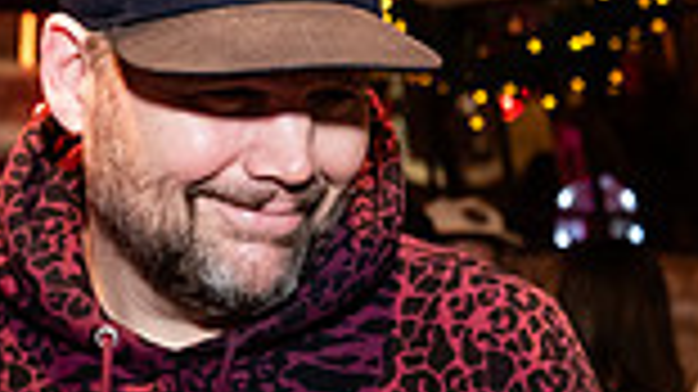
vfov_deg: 12.2
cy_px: 354
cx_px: -9
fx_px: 1813
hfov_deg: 21.0
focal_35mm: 98
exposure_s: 1/125
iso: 3200
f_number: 3.2
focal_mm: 24.5
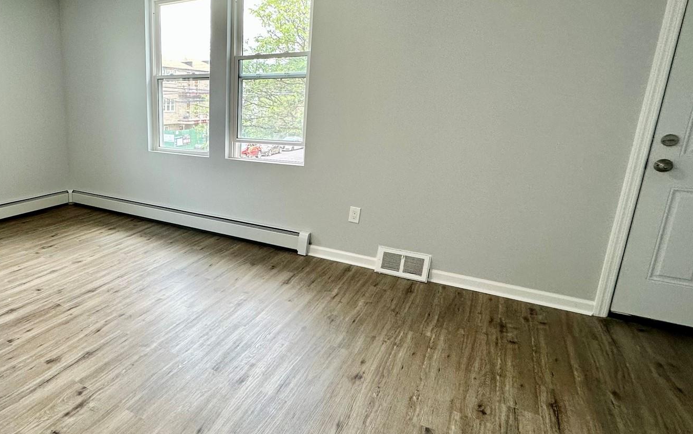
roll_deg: +0.2
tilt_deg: -14.2
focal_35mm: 23
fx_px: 434
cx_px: 187
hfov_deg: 72.6
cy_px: 202
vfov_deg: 53.0
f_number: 2.2
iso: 100
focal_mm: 2.22
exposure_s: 1/120
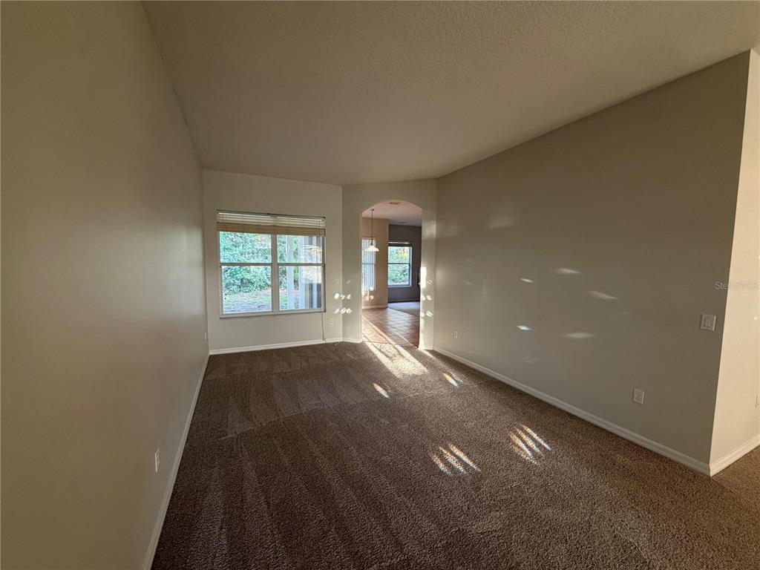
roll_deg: -0.4
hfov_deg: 102.1
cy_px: 285
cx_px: 380
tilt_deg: -4.5
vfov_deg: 85.7
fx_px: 307
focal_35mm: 14
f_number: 2.2
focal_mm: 2.22
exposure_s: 1/60
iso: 250
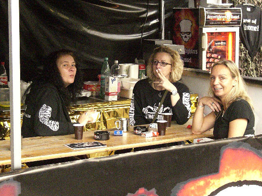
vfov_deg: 18.0
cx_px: 148
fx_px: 621
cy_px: 95
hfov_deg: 23.8
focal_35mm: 82
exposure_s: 1/50
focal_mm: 11.34
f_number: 4.1
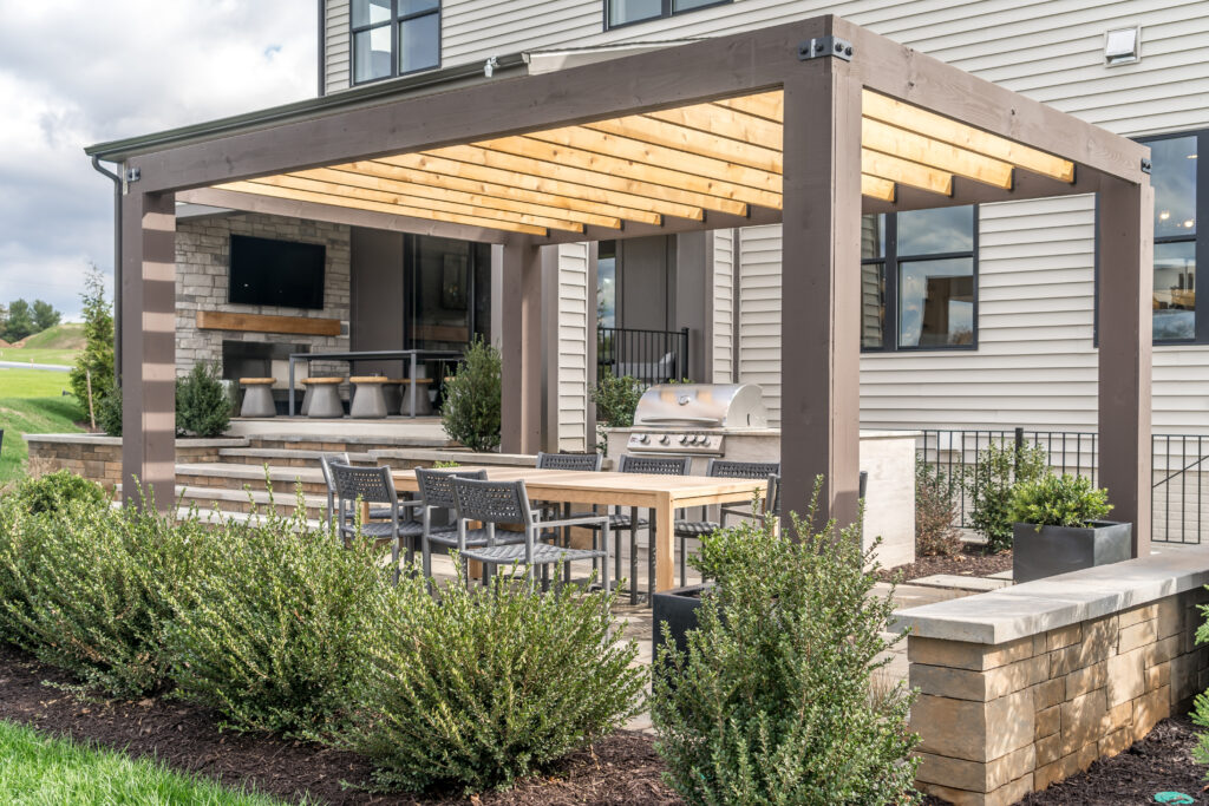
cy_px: 403
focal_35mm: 38
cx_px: 604
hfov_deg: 50.7
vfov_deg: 35.1
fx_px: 1276
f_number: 6.3
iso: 100
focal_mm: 38
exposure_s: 1/125
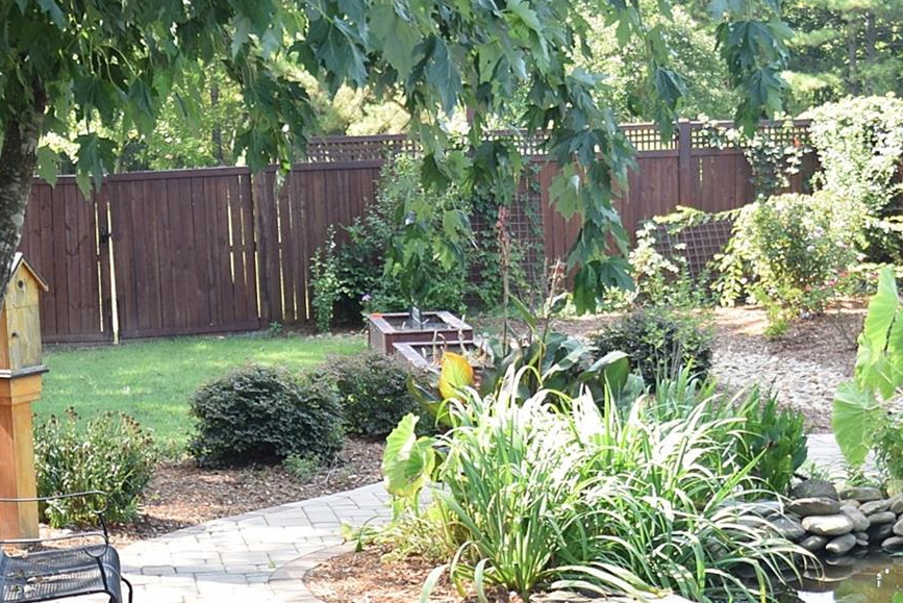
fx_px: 2133
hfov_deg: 23.9
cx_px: 495
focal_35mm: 85
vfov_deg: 16.0
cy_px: 439
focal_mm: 24
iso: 280
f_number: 5.6
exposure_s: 1/125
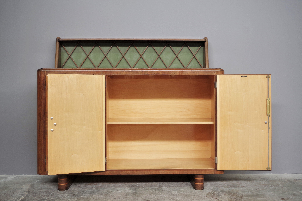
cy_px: 100
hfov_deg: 49.6
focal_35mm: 39
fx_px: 327
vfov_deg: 34.2
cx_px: 151
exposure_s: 1/13
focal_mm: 26.25
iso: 100
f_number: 4
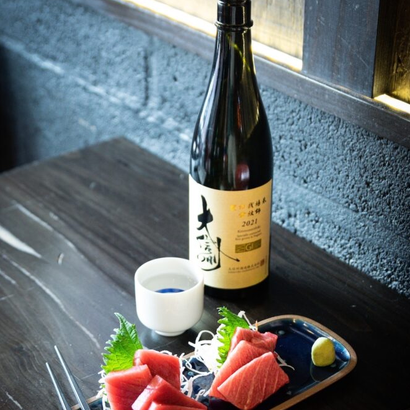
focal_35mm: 79
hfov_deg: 21.9
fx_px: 1059
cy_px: 264
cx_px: 201
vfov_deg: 21.9
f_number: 2.8
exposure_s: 1/60
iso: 1000
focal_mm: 40
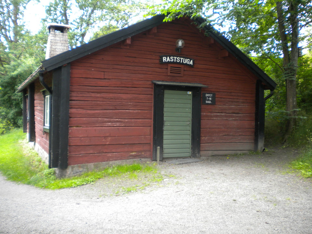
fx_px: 315
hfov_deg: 52.6
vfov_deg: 40.7
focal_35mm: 35
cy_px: 117
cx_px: 156
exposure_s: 1/62
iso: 111
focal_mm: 6.3
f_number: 3.1
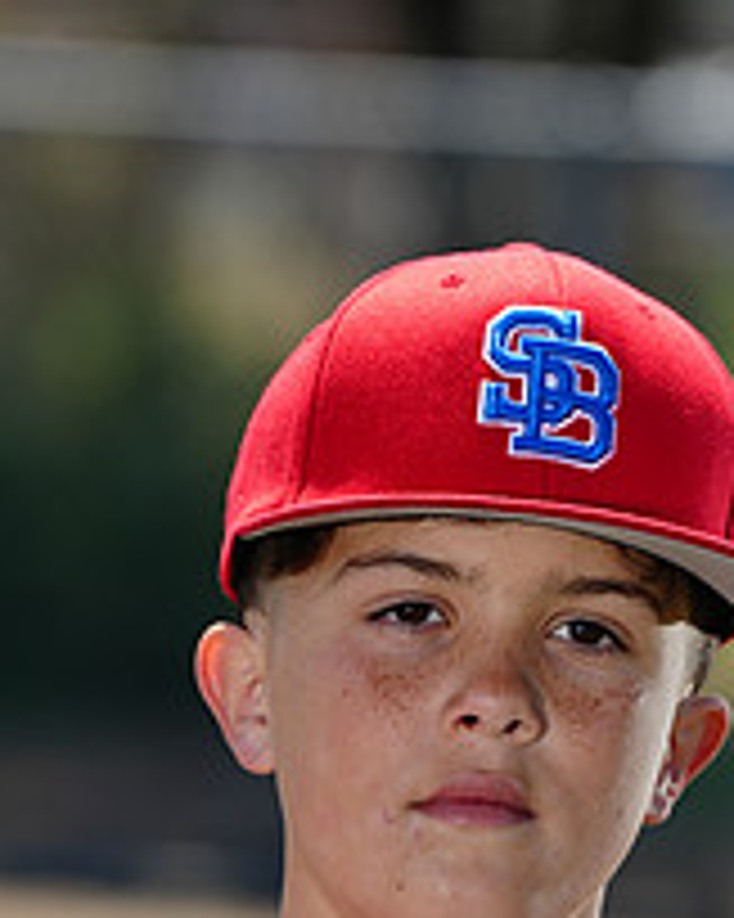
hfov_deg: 2.9
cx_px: 313
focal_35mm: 534
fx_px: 14511
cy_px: 1044
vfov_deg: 3.6
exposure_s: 1/250
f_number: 5
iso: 50
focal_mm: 200
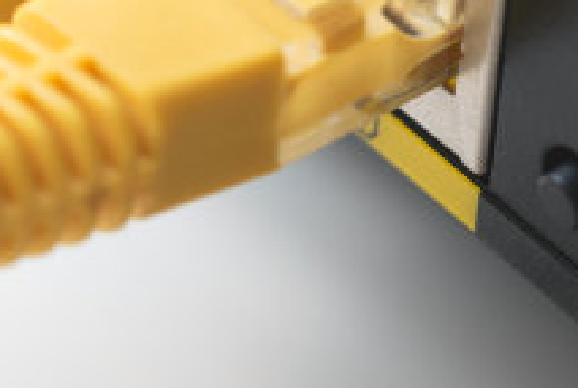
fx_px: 4843
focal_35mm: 301
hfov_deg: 6.8
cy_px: -94
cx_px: -52
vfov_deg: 4.6
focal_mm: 105
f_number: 11
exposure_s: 1/100
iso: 200
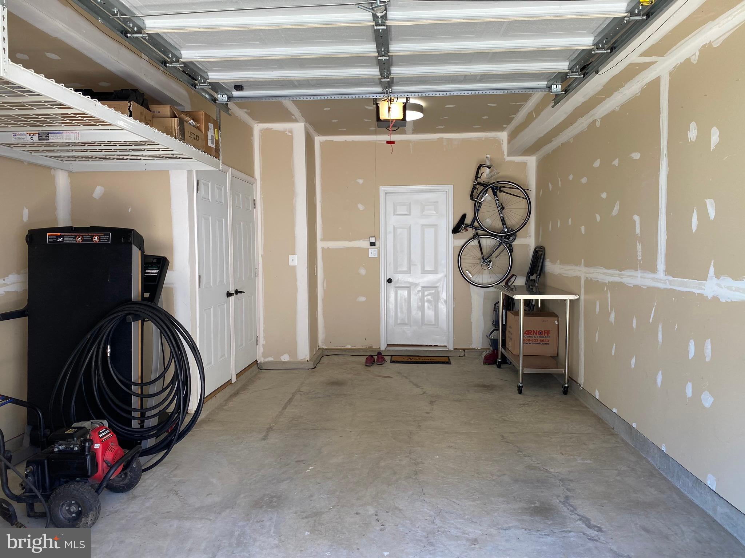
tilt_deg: -4.0
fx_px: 560
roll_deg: +0.0
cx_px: 372
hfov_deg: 67.3
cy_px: 279
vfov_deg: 53.1
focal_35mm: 26
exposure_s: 1/125
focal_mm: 4.25
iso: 50
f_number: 1.8
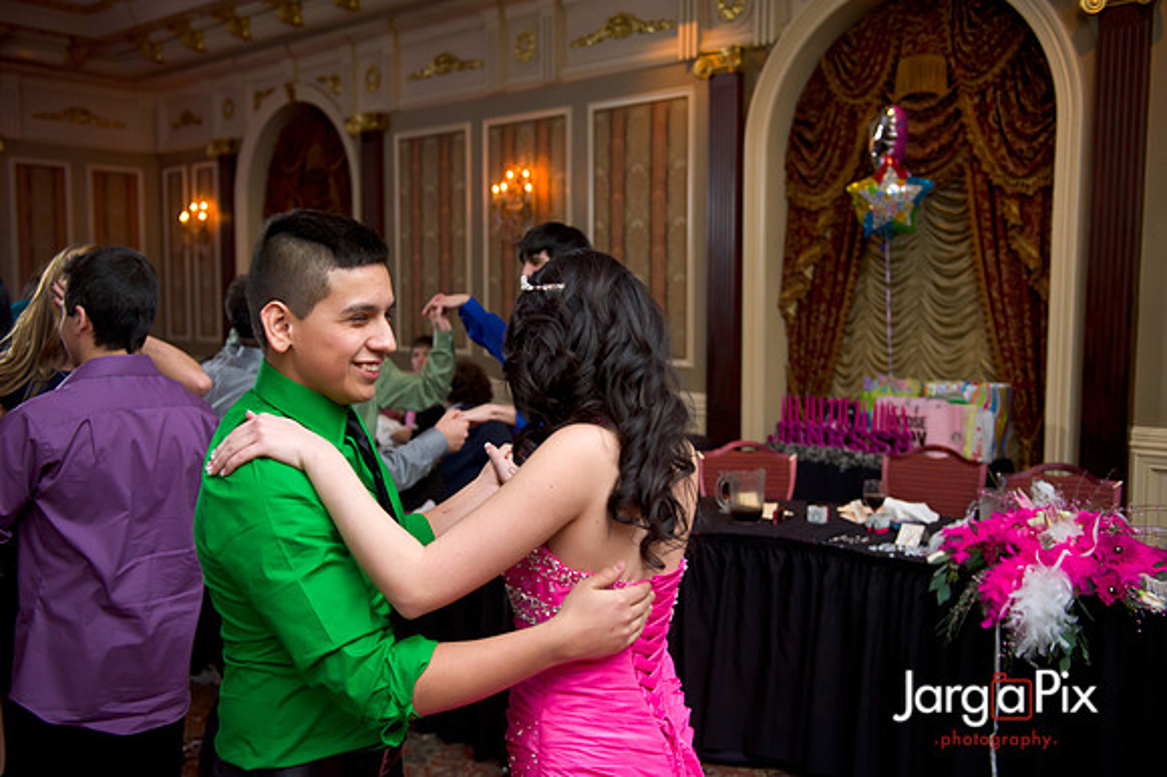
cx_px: 584
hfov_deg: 53.2
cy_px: 388
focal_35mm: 36
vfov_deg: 36.8
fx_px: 1166
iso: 1600
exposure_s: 1/125
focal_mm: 36
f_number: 3.2
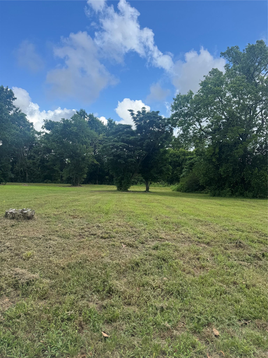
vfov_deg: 71.6
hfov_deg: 56.8
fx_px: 248
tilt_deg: +2.4
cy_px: 179
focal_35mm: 24
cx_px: 134
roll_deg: -1.6
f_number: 1.78
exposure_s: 1/2331
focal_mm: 6.76
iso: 80
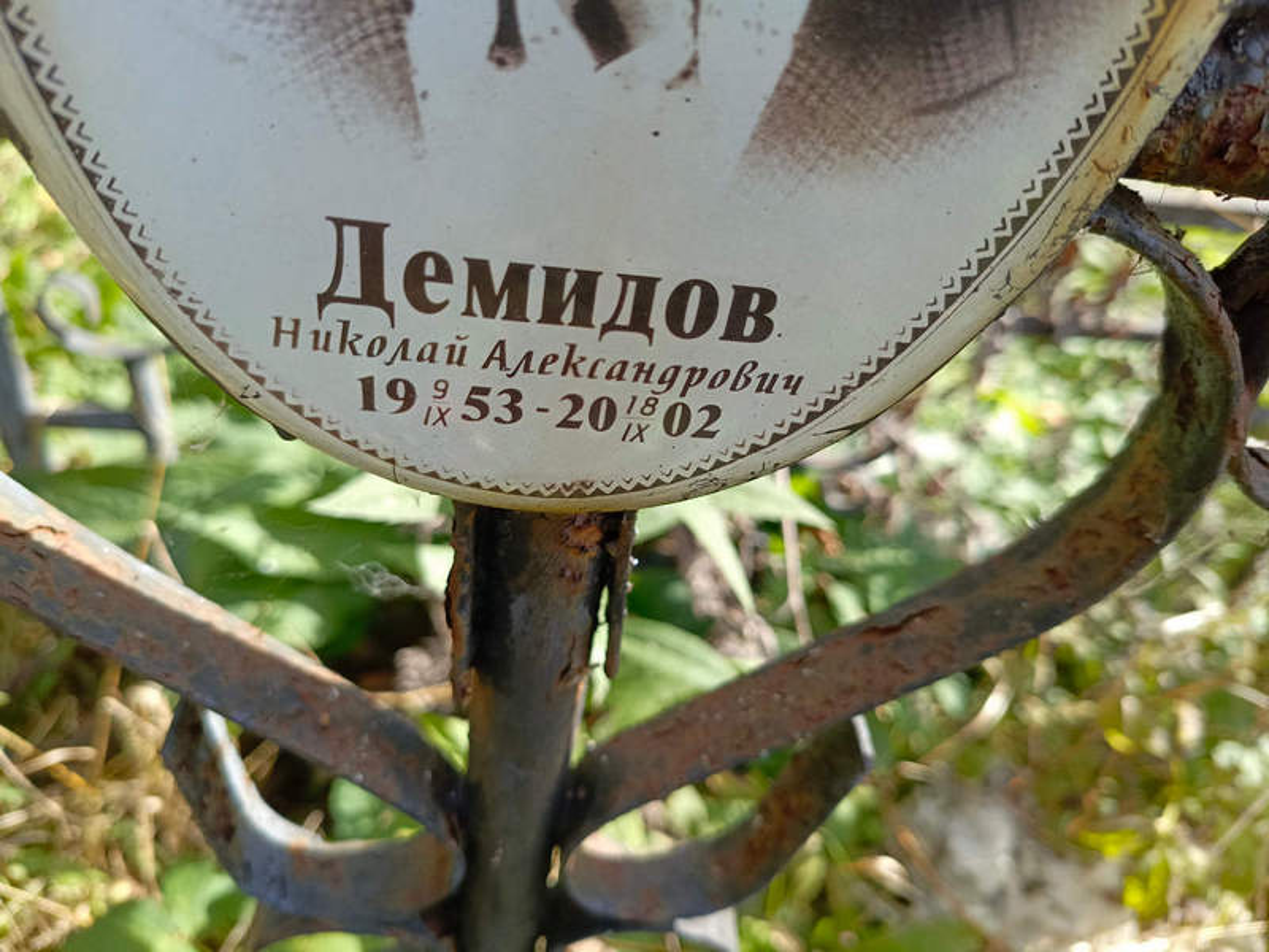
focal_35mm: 25
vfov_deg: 54.9
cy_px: 476
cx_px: 634
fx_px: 916
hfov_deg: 69.4
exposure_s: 1/295
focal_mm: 4.76
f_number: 1.69
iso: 113
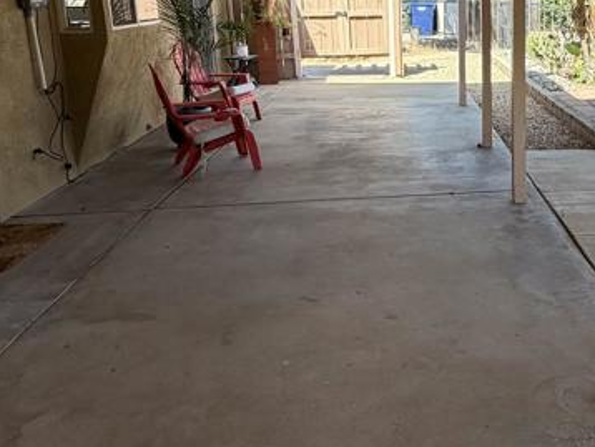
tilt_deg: -12.8
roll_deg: +0.5
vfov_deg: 35.5
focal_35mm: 40
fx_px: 688
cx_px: 502
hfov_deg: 43.8
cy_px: 133
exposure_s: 1/230
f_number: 2.2
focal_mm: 2.22
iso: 50
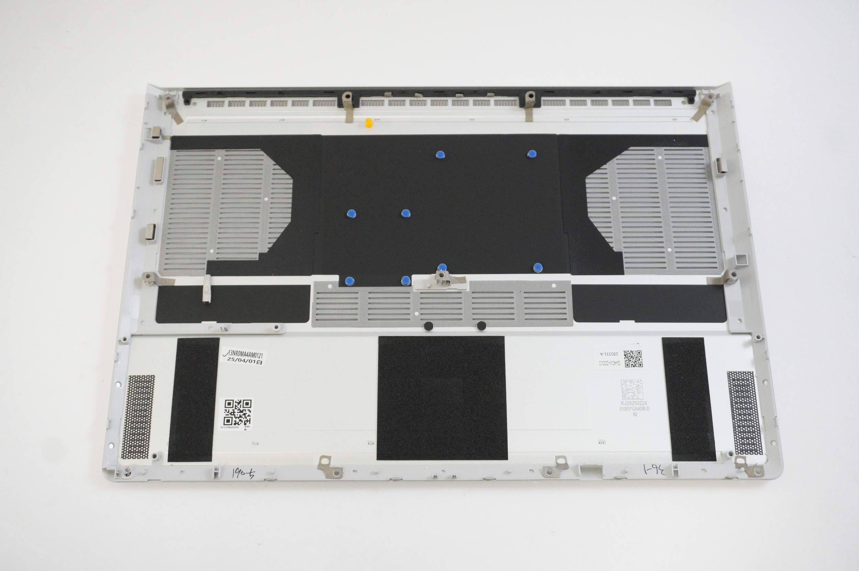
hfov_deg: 48.0
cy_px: 286
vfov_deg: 33.0
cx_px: 430
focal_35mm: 40
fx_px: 965
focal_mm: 27
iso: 4000
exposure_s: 1/200
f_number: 5.6
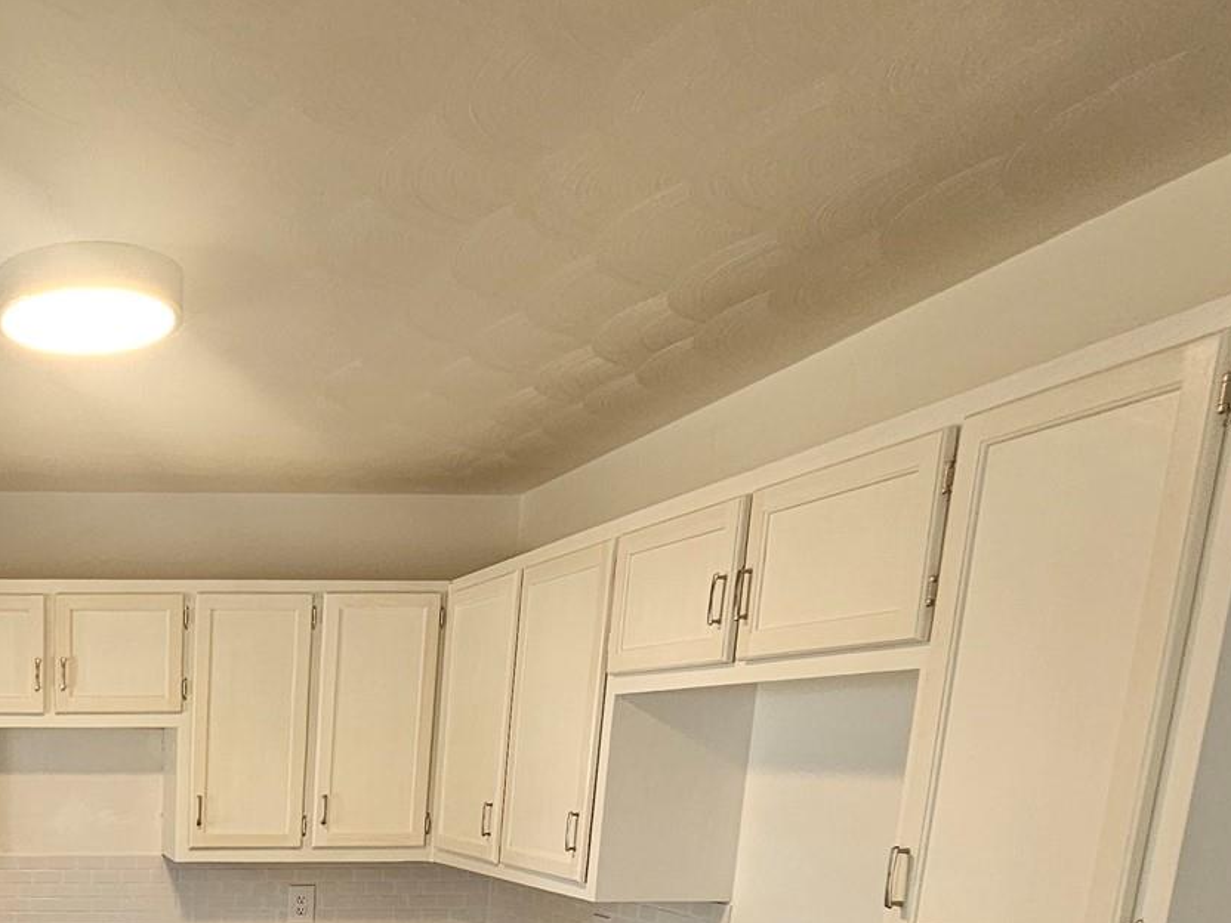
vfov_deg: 37.2
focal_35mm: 32
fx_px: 1138
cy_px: 1012
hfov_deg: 48.4
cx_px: 43
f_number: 2.2
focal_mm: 2.2
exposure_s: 1/60
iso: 100
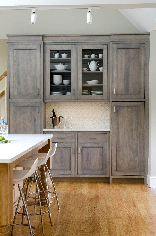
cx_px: 78
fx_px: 343
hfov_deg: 25.6
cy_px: 118
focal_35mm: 52
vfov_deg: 37.9
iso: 100
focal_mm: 35
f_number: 5.6
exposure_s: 1/3
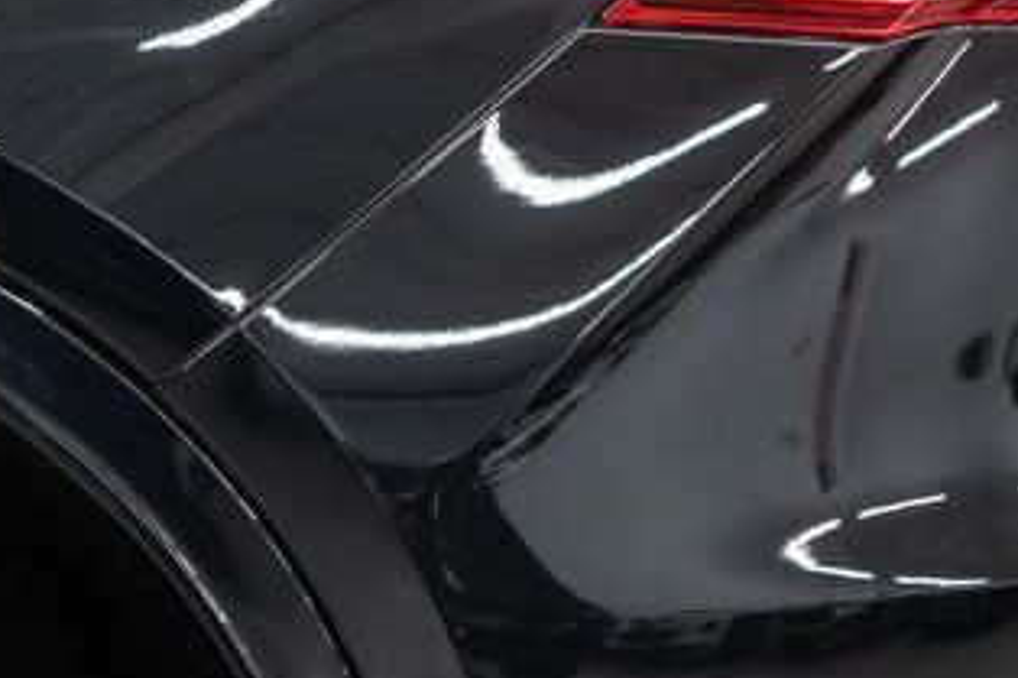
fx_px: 3872
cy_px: 1030
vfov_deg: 9.7
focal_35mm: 137
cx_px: -616
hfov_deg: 13.8
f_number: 3.2
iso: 320
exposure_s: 1/40
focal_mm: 28
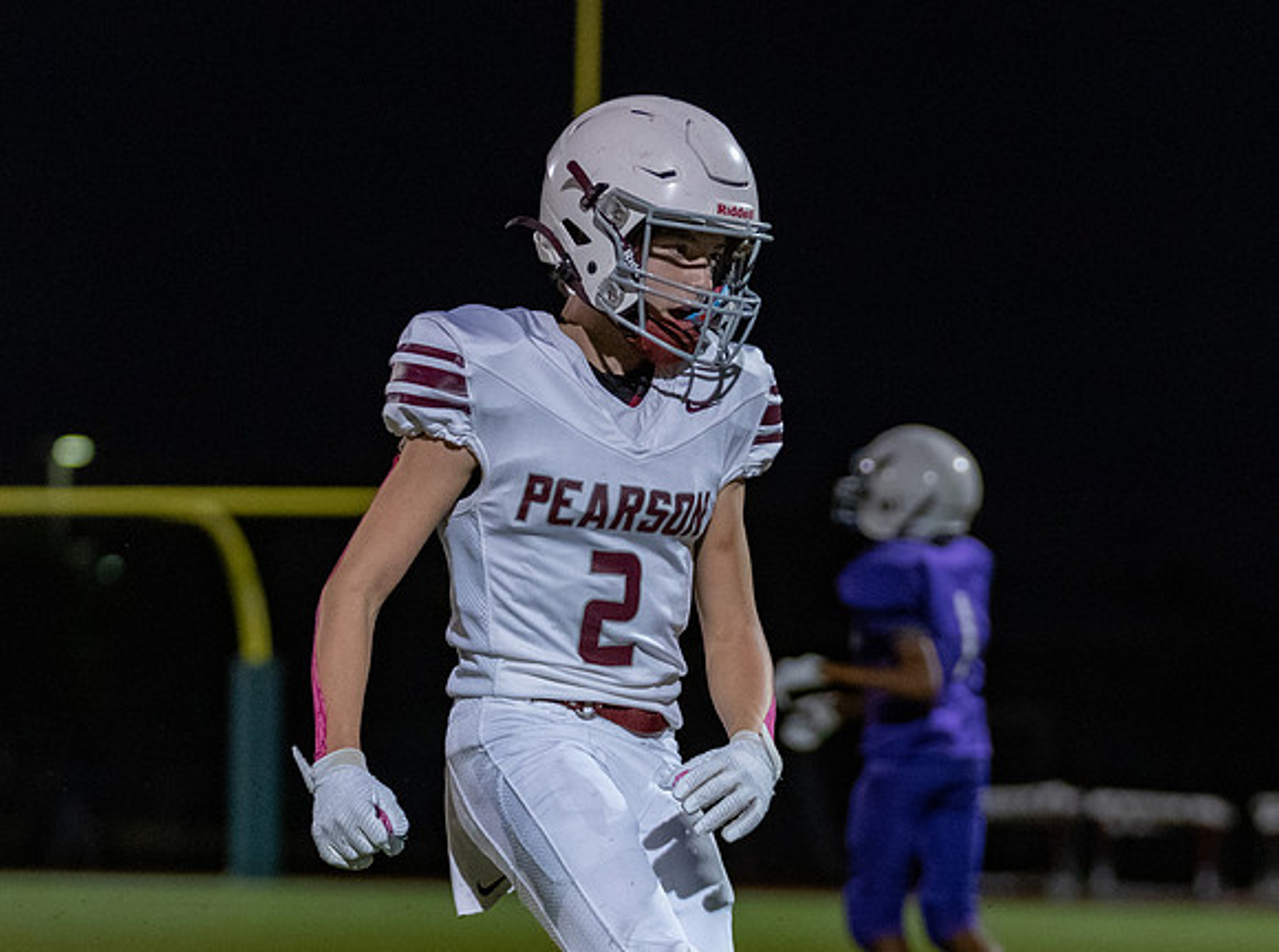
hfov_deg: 8.3
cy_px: 651
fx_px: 8781
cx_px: 801
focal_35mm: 238
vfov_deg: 6.2
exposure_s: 1/1250
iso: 5000
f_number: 2.8
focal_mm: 112
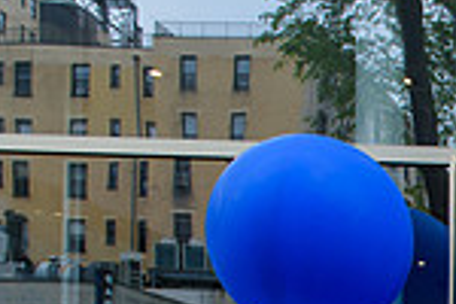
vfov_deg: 13.4
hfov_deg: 18.7
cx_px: 730
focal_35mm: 93
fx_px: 1178
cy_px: 521
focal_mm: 24
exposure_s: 1/250
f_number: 5
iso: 200
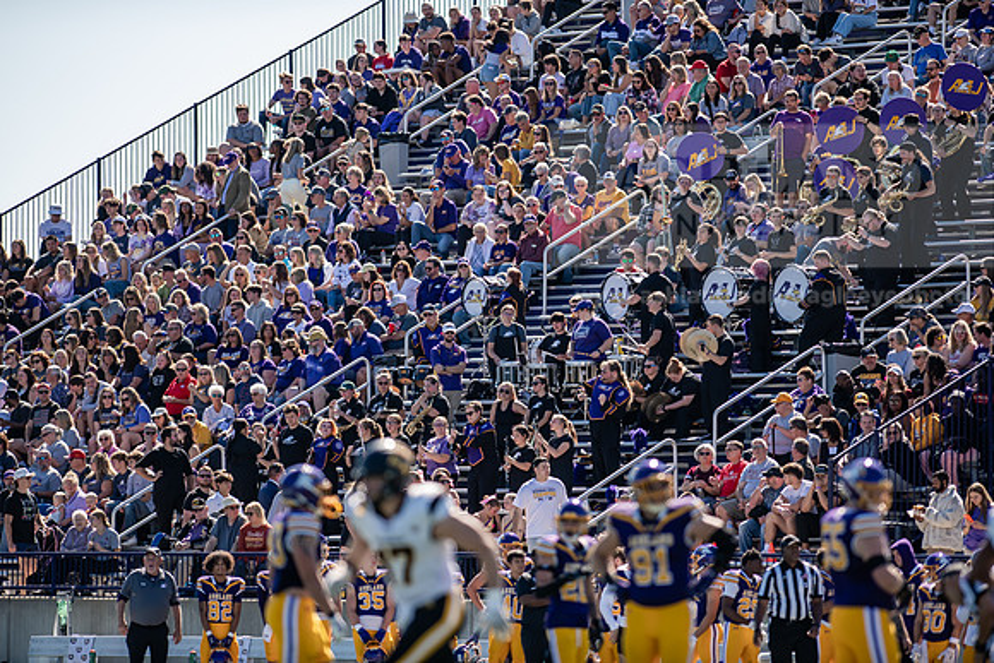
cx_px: 497
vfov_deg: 4.6
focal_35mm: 300
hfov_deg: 6.9
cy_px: 332
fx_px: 8285
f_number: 3.5
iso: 200
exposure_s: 1/1250
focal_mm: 300
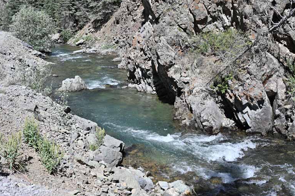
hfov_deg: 44.5
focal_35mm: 44
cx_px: 151
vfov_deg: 30.5
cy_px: 100
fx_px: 360
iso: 64
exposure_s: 1/400
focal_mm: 42
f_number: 6.3
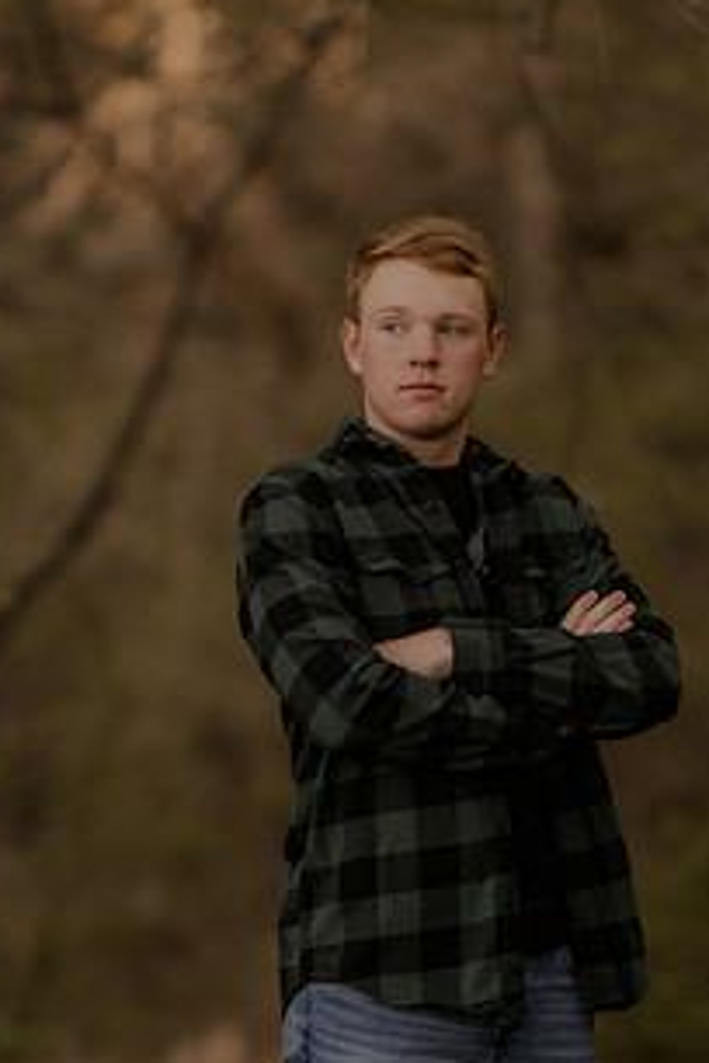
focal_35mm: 187
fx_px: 5524
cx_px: 421
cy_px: 698
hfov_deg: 7.3
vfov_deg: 11.0
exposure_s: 1/800
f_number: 1.4
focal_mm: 85
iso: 250
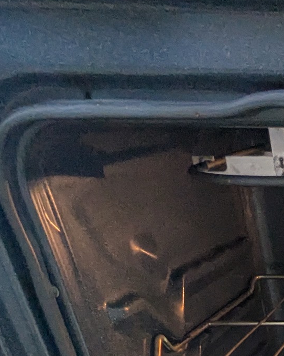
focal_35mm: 59
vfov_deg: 21.0
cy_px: 648
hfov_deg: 19.9
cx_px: 492
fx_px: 620
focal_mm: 2.35
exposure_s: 1/40
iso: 121
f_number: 2.2
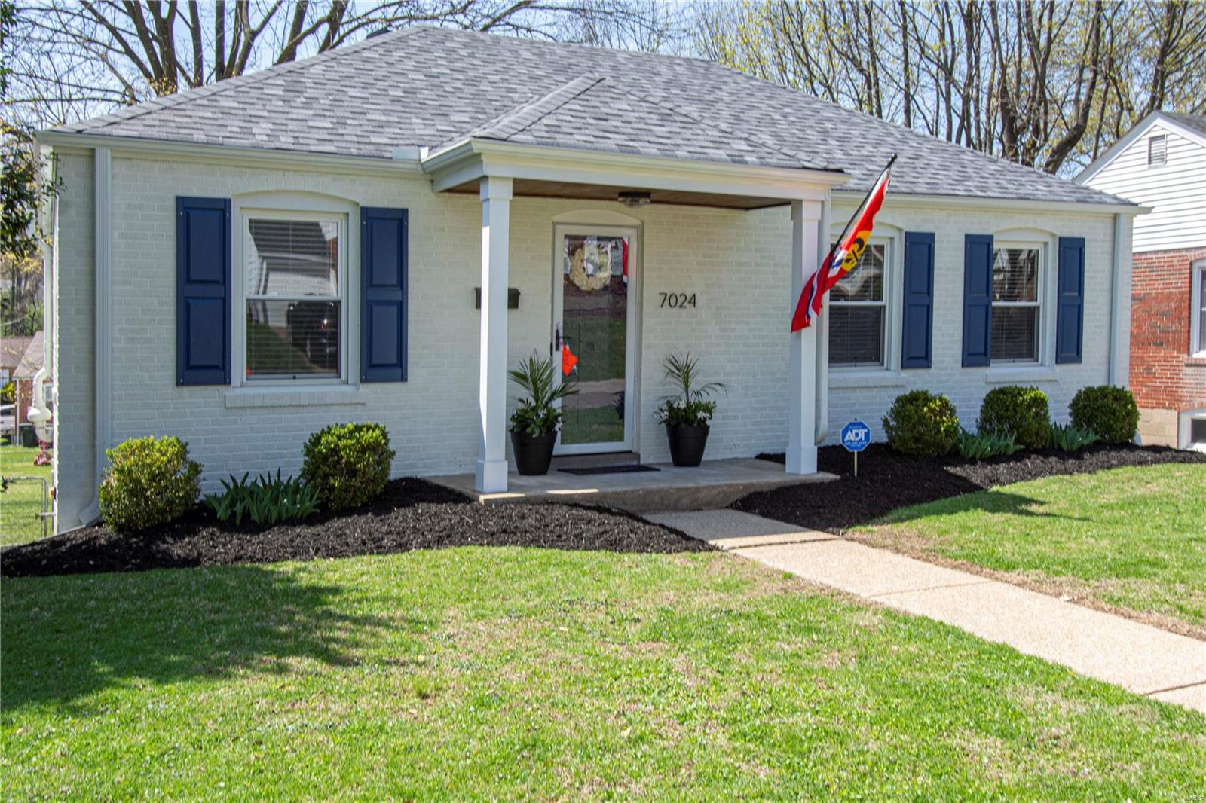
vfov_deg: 43.6
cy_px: 402
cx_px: 603
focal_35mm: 30
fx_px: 1005
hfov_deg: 61.9
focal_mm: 20
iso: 360
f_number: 8
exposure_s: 1/500
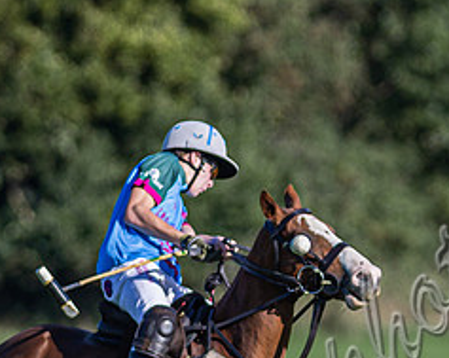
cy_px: 437
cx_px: 470
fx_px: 24328
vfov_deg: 0.8
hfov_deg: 1.1
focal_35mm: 1833
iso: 160
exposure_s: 1/2500
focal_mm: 300
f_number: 3.2
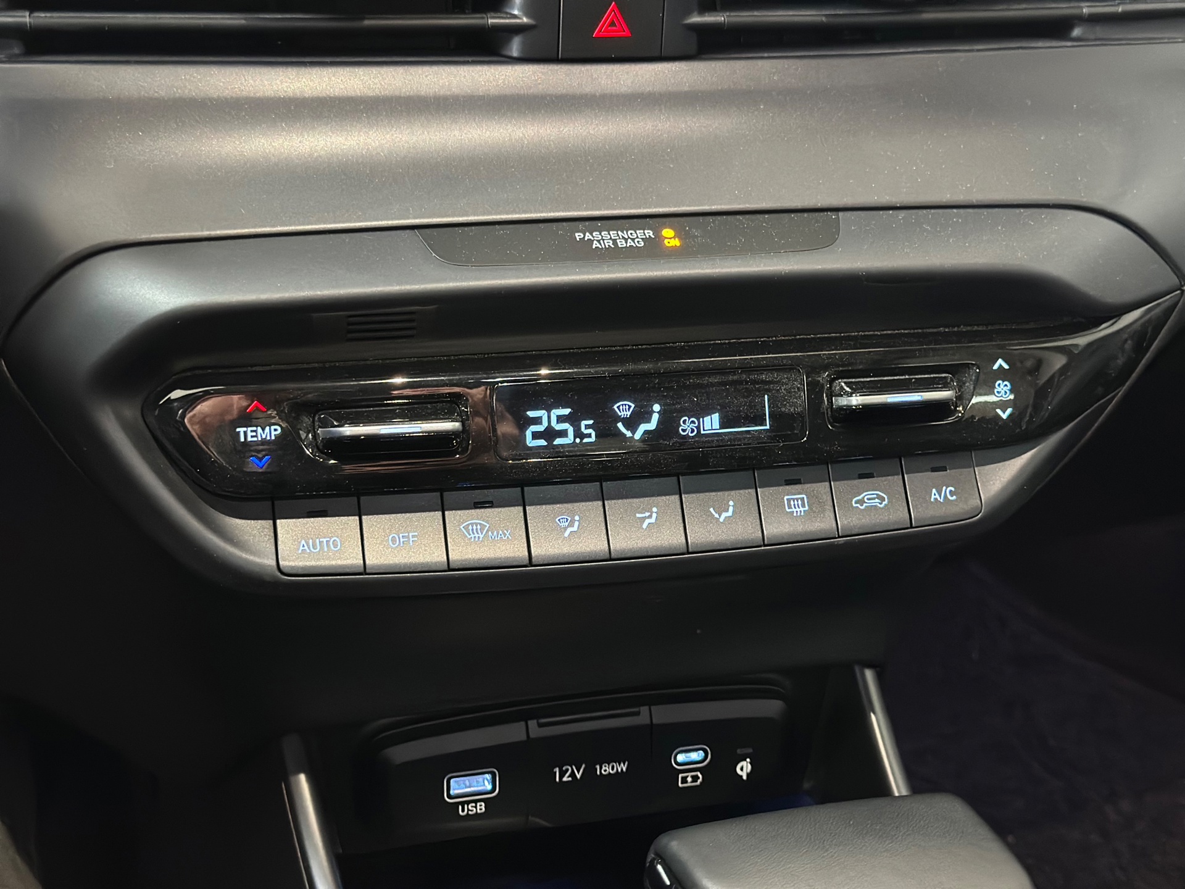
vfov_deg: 30.3
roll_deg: -3.0
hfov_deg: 39.7
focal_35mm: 48
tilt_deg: -21.4
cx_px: 592
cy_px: 444
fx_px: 1643
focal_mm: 6.86
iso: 640
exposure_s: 1/25
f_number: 1.78
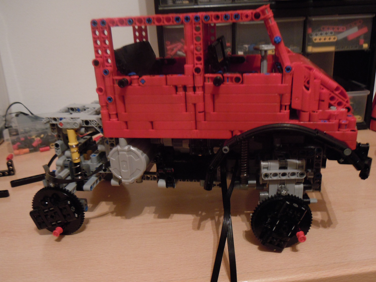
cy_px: 146
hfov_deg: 56.8
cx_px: 190
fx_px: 348
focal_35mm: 32
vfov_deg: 44.2
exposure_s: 1/5
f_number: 3.5
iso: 400
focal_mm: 5.4
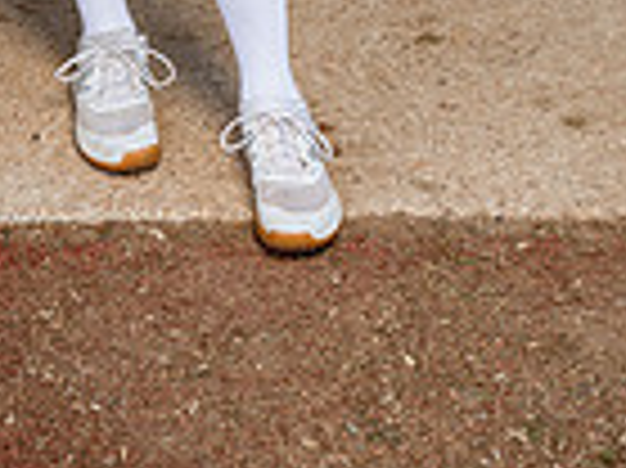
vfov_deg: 12.1
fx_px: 1915
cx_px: 45
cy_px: -518
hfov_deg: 18.2
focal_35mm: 106
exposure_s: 1/250
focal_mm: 34
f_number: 4
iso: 100
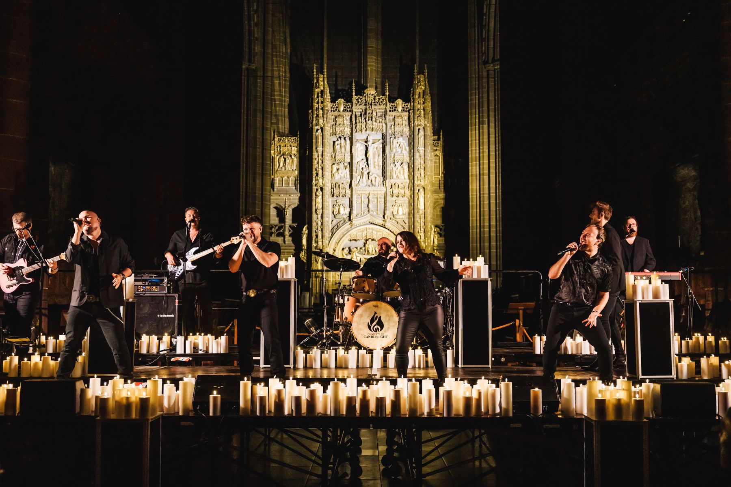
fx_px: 812
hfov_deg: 48.5
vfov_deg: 33.4
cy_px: 244
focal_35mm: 40
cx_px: 366
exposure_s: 1/160
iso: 4000
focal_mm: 40
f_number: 2.8
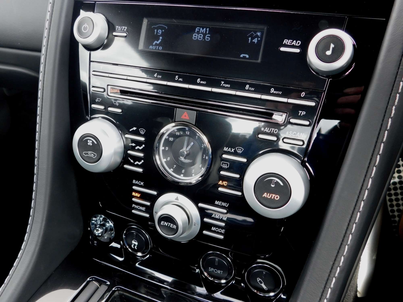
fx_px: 349
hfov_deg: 60.0
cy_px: 151
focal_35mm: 30
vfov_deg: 46.8
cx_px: 202
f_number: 3.2
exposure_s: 1/40
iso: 125
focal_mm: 5.3
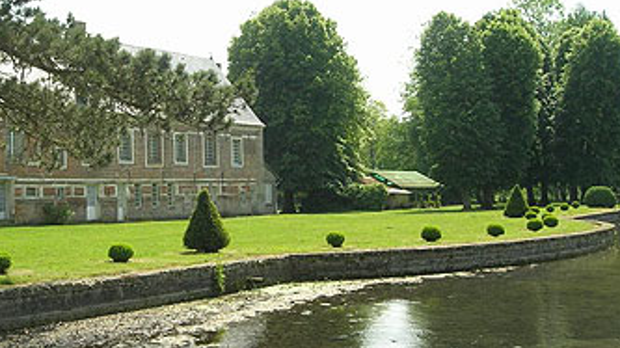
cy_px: 173
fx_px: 920
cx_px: 210
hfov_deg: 36.9
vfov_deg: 21.4
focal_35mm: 56
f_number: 4.8
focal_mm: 7.8
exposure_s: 1/428
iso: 78
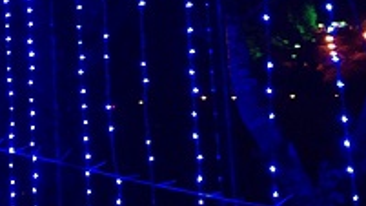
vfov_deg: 16.6
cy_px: -36
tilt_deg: +10.5
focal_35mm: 70
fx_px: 679
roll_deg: +0.9
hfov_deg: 29.3
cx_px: 60
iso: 500
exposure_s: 1/20
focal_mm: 4.12
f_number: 2.4
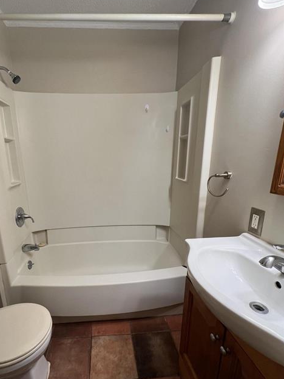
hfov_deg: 77.2
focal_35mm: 16
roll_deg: +2.1
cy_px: 205
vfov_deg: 94.3
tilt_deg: -13.6
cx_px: 113
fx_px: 175
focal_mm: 1.57
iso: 250
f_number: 1.8
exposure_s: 1/120
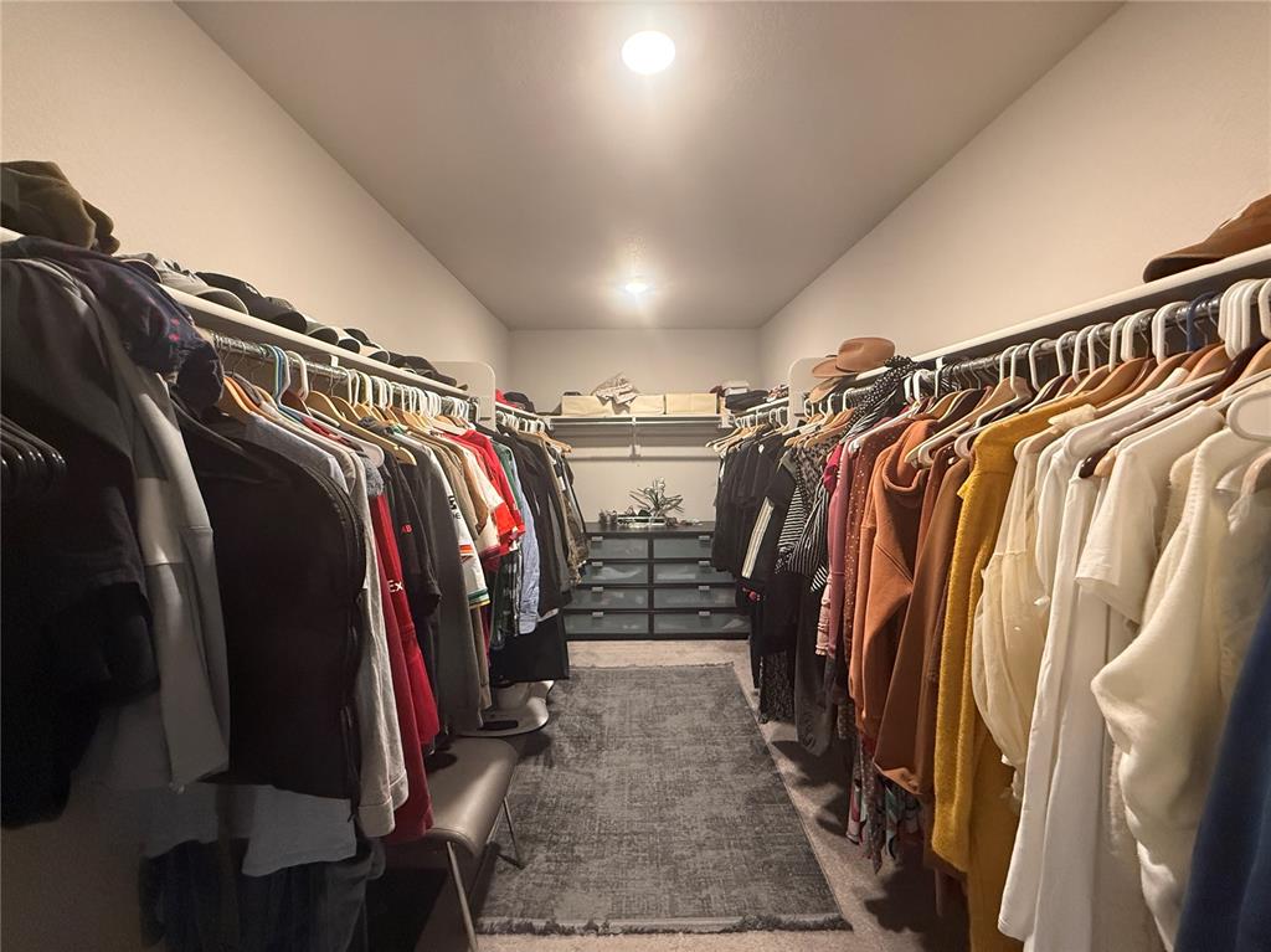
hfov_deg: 102.1
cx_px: 636
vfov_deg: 85.6
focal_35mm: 14
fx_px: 514
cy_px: 476
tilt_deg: -2.6
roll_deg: +0.4
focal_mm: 2.22
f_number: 2.2
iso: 640
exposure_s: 1/60
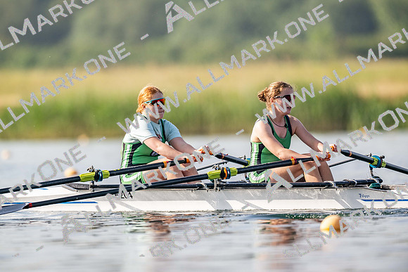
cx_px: 204
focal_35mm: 600
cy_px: 136
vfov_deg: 2.3
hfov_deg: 3.4
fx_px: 6801
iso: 250
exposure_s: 1/2500
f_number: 5
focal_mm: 600
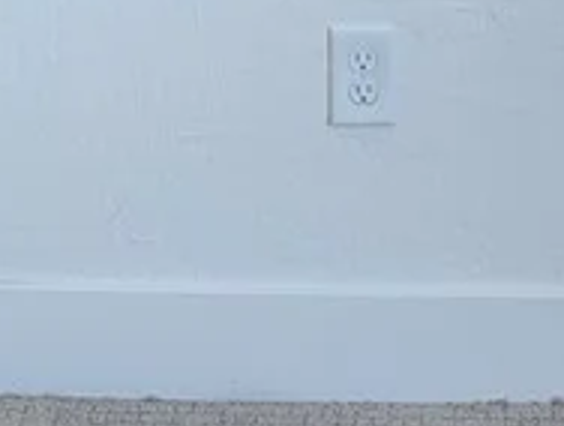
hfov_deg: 15.0
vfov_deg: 10.0
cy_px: -606
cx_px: 440
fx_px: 2124
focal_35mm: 130
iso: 89
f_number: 1.68
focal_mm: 6.9
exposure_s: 1/60
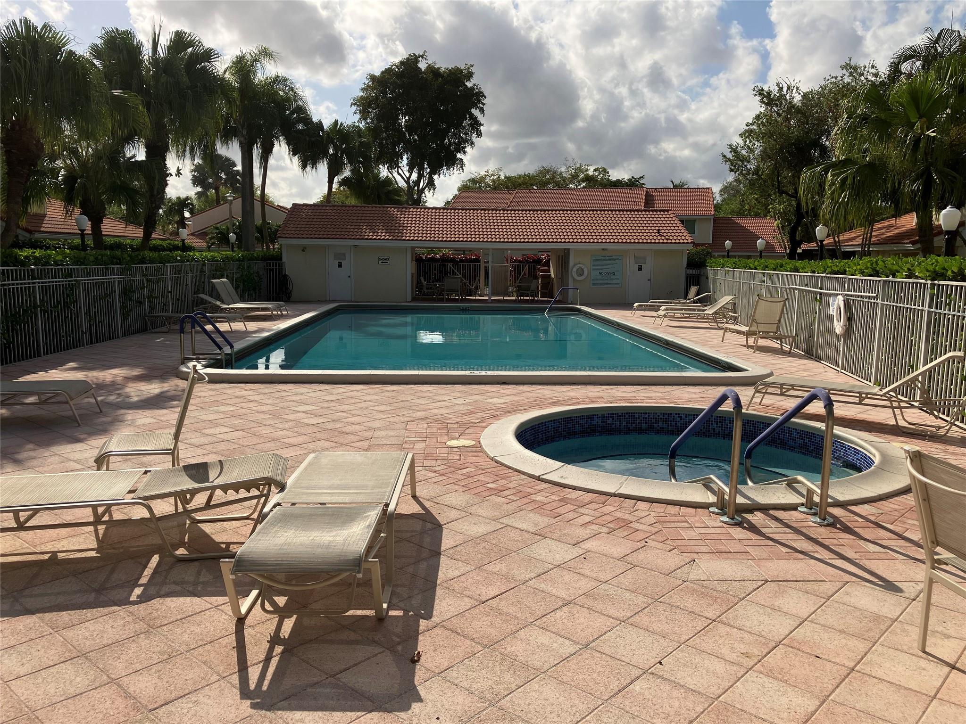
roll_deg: -0.5
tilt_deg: -6.2
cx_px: 483
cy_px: 362
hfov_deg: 63.4
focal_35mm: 28
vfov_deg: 49.7
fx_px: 781
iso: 32
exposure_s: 1/3745
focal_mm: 3.99
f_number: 1.8
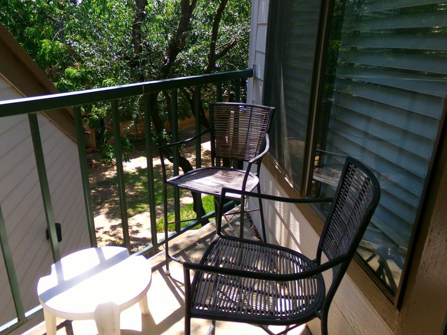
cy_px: 179
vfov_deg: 48.2
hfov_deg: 61.5
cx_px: 203
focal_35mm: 29
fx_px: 375
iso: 100
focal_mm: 4.3
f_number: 3.7
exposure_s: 1/300
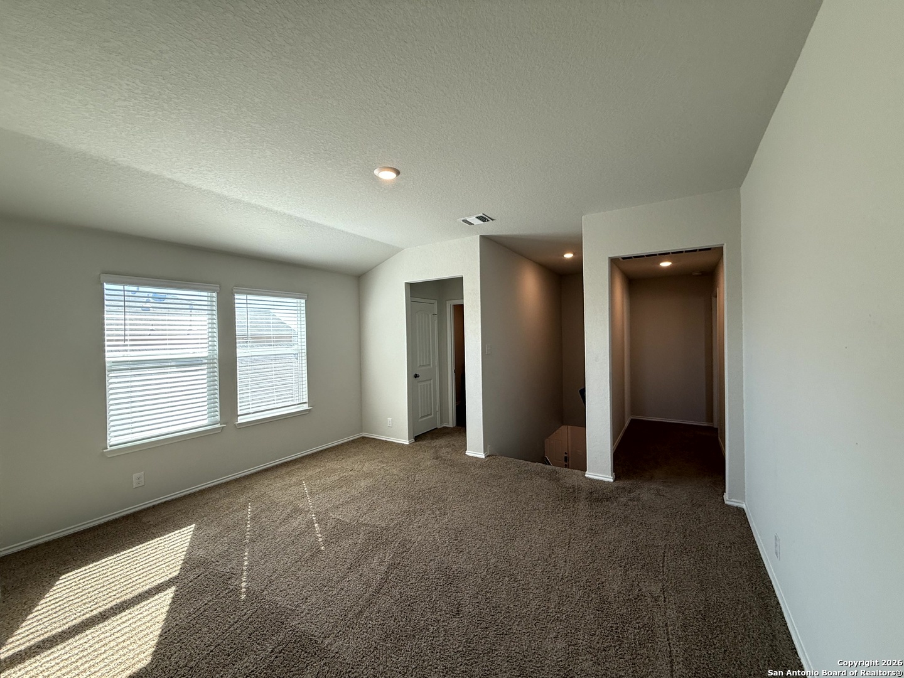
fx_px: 366
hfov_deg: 102.1
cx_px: 452
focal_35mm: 14
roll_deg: +1.5
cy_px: 339
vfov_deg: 85.7
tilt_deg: +0.6
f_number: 2.2
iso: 80
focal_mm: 2.22
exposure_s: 1/120
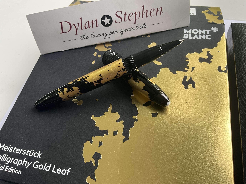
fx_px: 206
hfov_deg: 61.7
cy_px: 92
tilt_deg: -57.2
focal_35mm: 29
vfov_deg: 48.2
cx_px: 123
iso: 50
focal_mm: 3
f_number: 1.8
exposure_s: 1/122
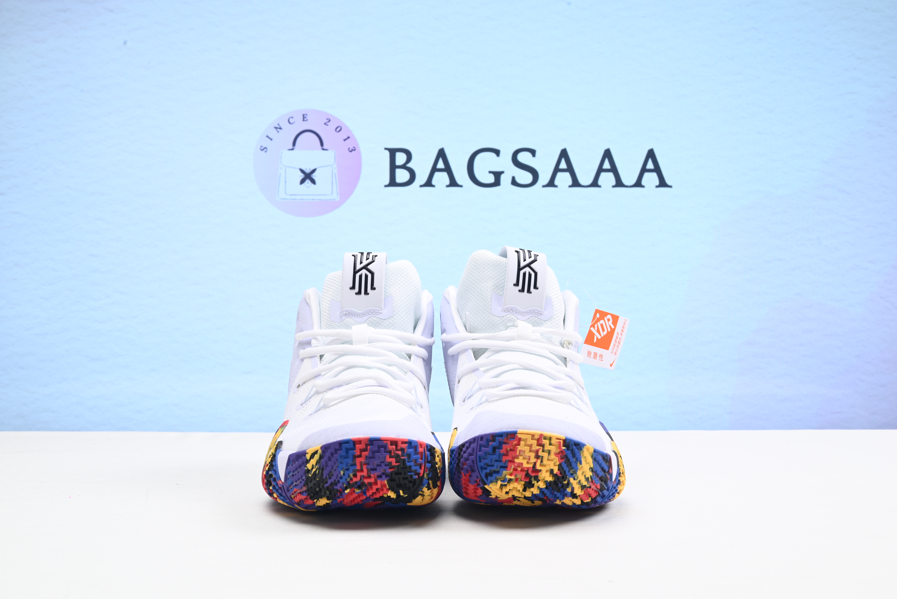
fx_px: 997
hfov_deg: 48.4
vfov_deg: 33.4
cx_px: 448
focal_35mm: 40
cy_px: 300
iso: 100
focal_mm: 40
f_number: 16
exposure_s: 1/2
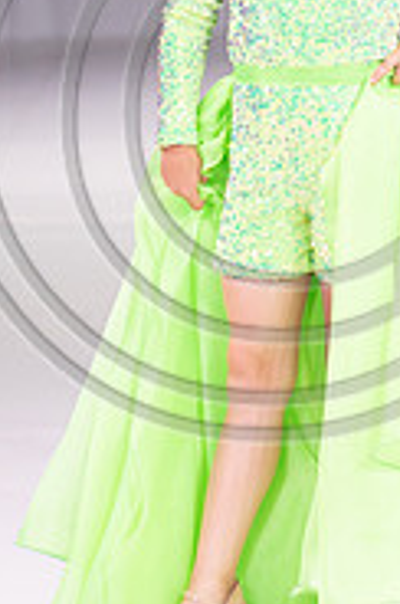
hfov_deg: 5.5
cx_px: 267
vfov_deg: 8.2
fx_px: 4182
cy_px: 112
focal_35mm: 250
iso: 2000
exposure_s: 1/400
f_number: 5.6
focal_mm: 102
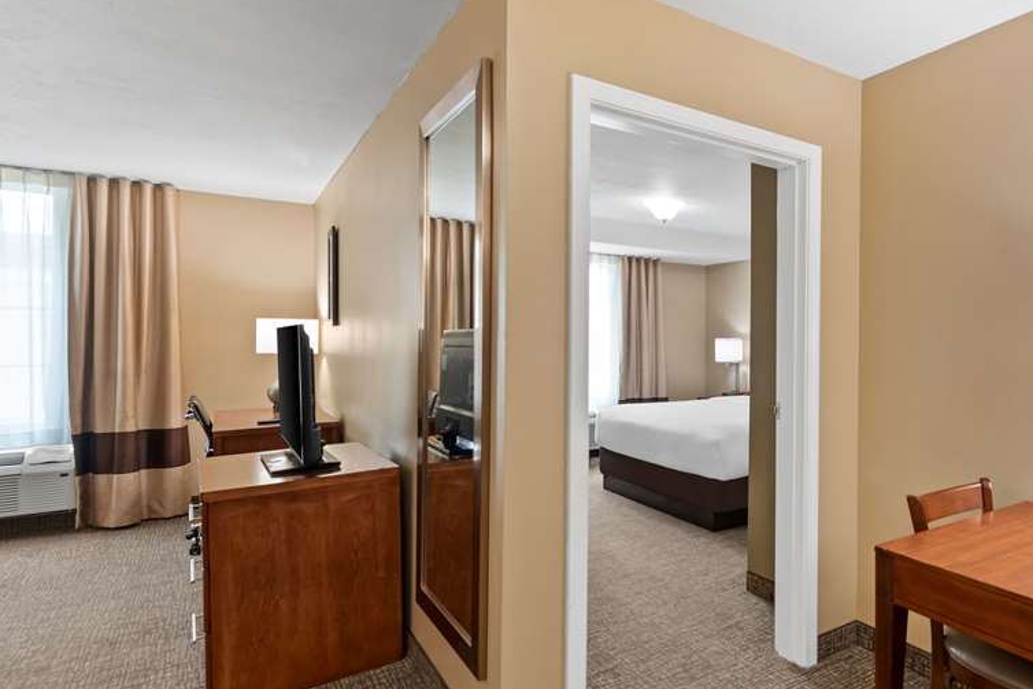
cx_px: 656
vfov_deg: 64.0
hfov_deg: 84.9
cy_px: 414
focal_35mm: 19
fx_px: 545
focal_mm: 14
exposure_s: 1/4
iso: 400
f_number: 7.1
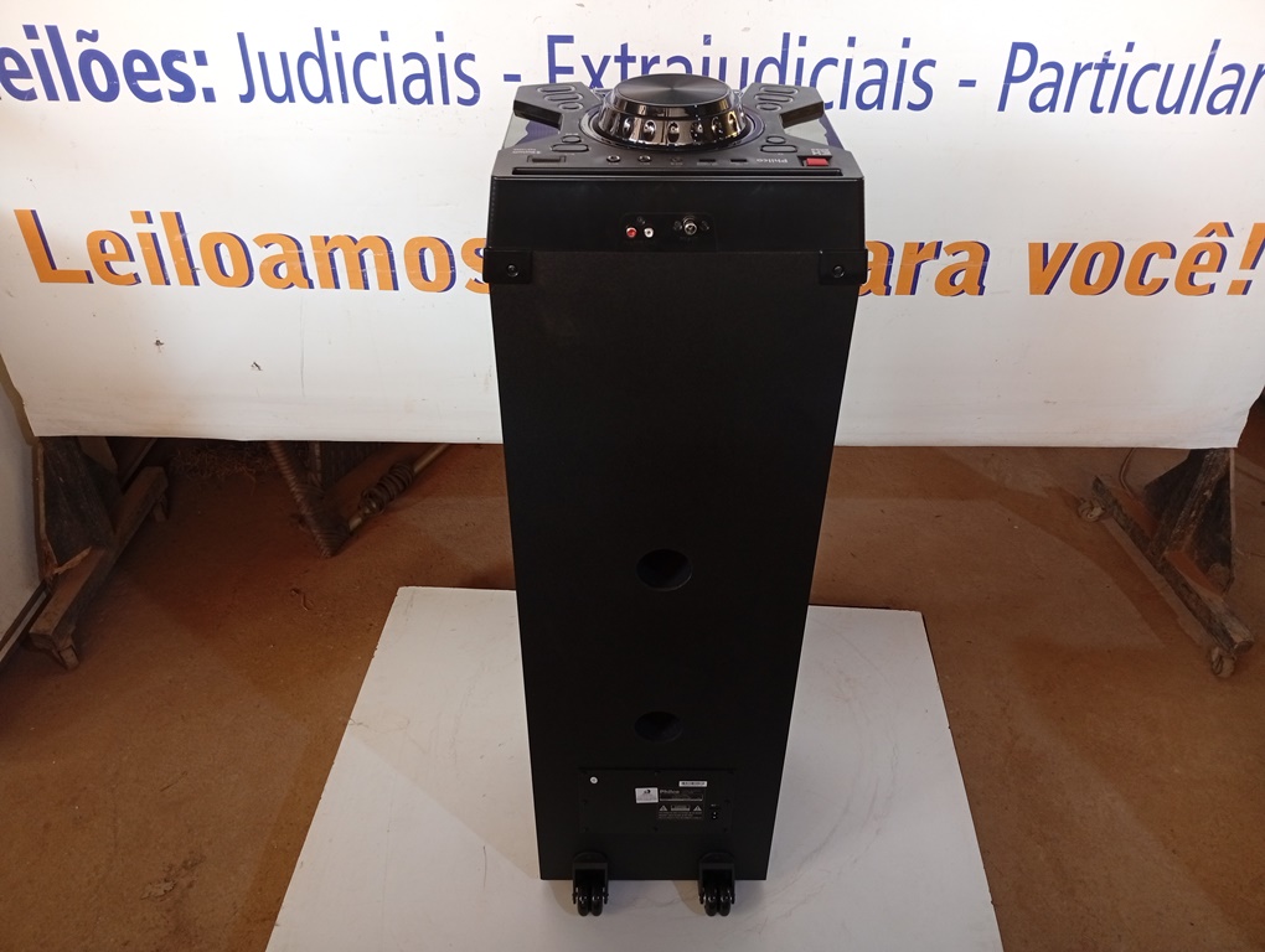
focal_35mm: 27
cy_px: 476
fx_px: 988
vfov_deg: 51.5
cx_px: 632
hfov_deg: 65.2
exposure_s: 1/30
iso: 389
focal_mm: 3.98
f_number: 1.8
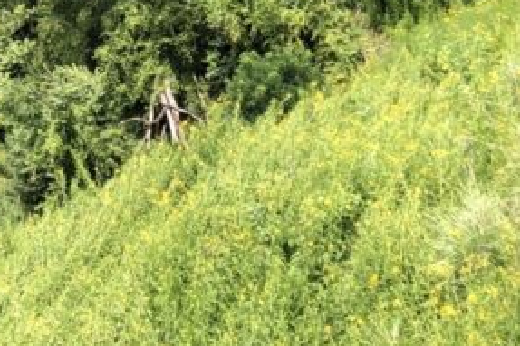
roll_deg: -0.7
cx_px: -24
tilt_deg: -15.9
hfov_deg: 19.0
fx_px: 1501
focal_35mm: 104
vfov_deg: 11.8
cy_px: -342
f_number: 1.8
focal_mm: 3.99
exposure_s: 1/419
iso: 20
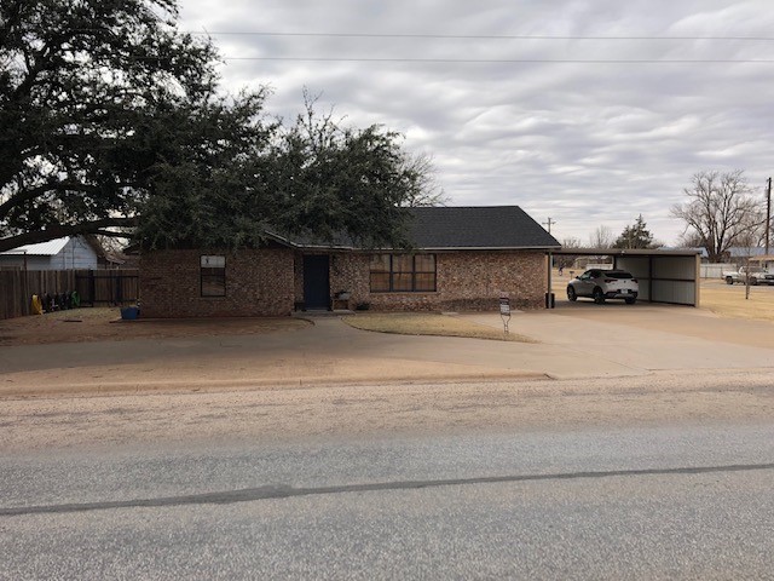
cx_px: 387
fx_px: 626
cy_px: 290
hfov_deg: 63.4
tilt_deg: -2.6
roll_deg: -0.8
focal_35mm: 28
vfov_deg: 49.7
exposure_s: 1/1600
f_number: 1.8
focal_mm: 3.99
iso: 20
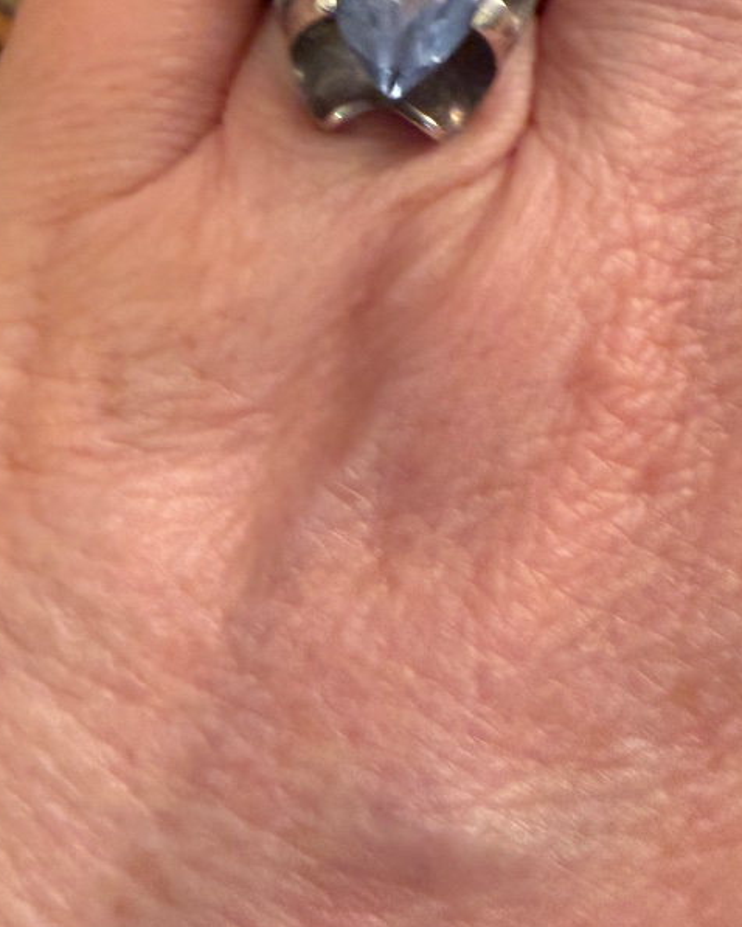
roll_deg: +3.7
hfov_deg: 29.6
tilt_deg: -42.3
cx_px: 278
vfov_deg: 35.9
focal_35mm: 51
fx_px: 1399
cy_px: 248
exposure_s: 1/50
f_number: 2.2
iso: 500
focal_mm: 2.22
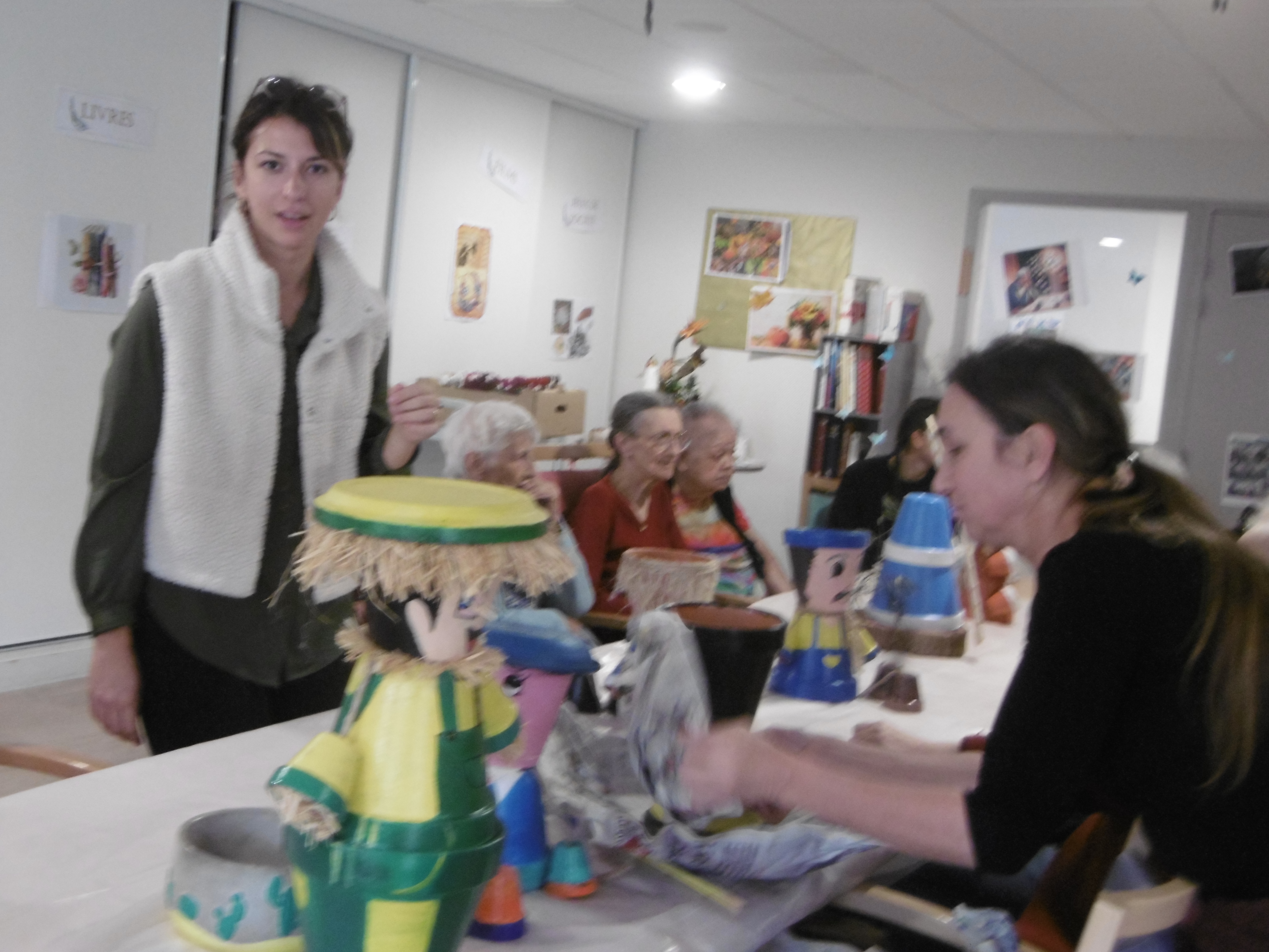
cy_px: 476
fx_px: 1576
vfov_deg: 33.6
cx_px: 634
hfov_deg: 43.9
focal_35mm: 43
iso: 400
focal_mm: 7.7
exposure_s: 1/10
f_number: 3.8
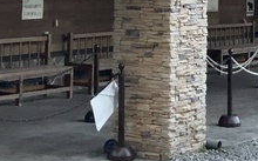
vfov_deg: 9.3
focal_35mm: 136
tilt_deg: +6.4
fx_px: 955
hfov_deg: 15.3
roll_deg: -1.4
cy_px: -107
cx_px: 176
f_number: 1.8
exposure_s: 1/60
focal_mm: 3.99
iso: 160
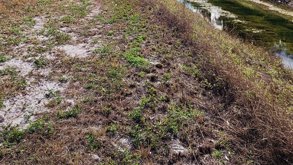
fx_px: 404
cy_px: -52
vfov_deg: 20.9
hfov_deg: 39.4
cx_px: 101
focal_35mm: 52
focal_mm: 6.7
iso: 16
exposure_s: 1/1429
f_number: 1.8
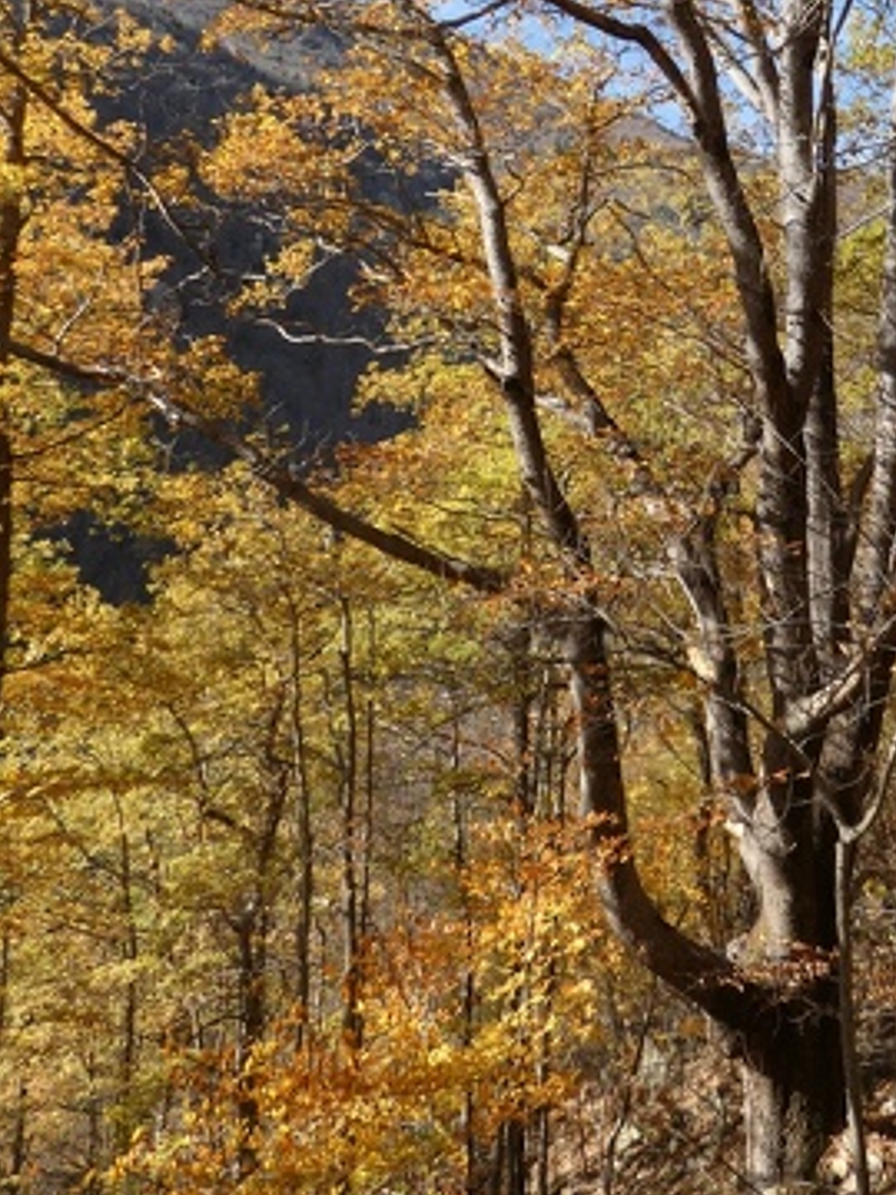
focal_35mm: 33
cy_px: 312
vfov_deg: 53.1
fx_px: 1139
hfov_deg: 41.6
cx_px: 682
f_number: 2.8
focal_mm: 3.6
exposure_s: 1/500
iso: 80
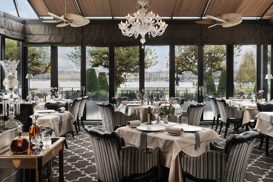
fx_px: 258
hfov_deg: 55.8
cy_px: 89
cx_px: 141
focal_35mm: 34
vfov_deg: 38.9
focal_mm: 32
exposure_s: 1/10
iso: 250
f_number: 16
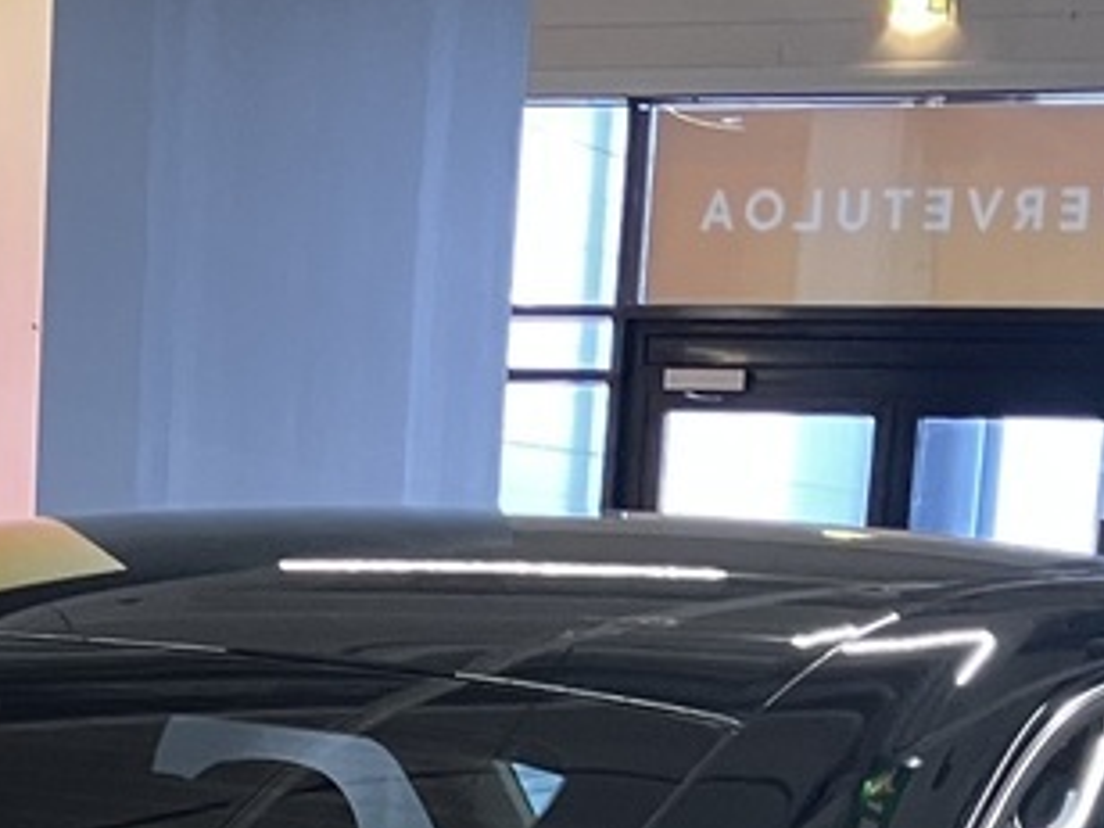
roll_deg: -2.4
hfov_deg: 14.9
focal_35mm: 131
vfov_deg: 10.1
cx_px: 115
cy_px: 1900
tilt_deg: -15.2
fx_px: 4178
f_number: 1.8
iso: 100
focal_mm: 3.99
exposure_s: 1/50
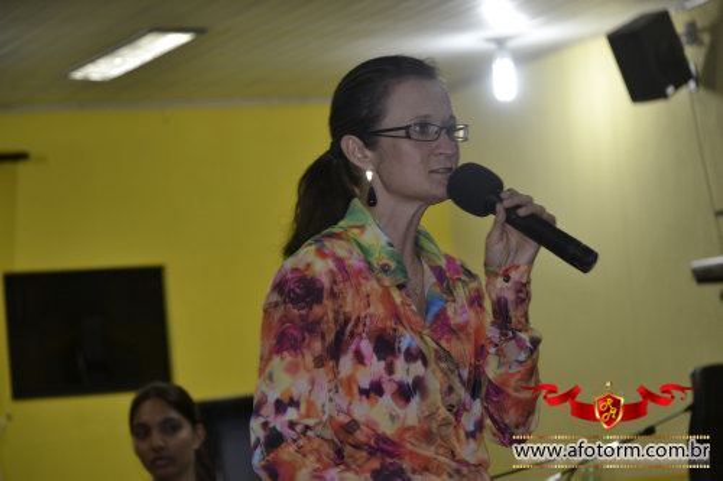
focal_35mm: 142
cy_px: 240
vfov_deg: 9.6
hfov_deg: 14.4
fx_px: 2861
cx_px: 362
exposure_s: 1/60
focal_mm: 95
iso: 720
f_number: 5.6
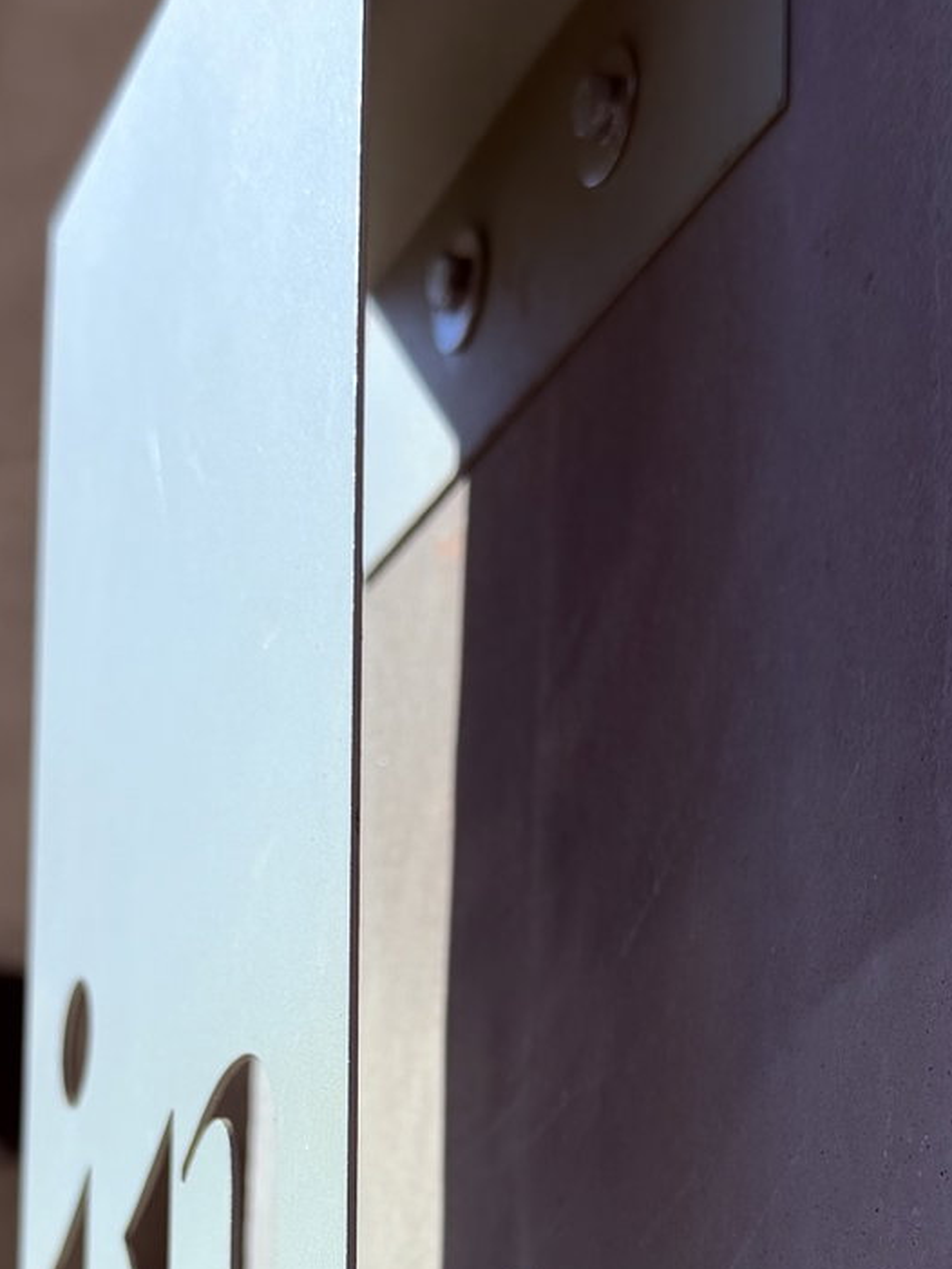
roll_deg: -1.8
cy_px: 1270
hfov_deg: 20.2
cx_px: 501
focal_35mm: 73
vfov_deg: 25.4
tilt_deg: +8.8
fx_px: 2676
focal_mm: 6.76
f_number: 1.78
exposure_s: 1/3425
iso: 100
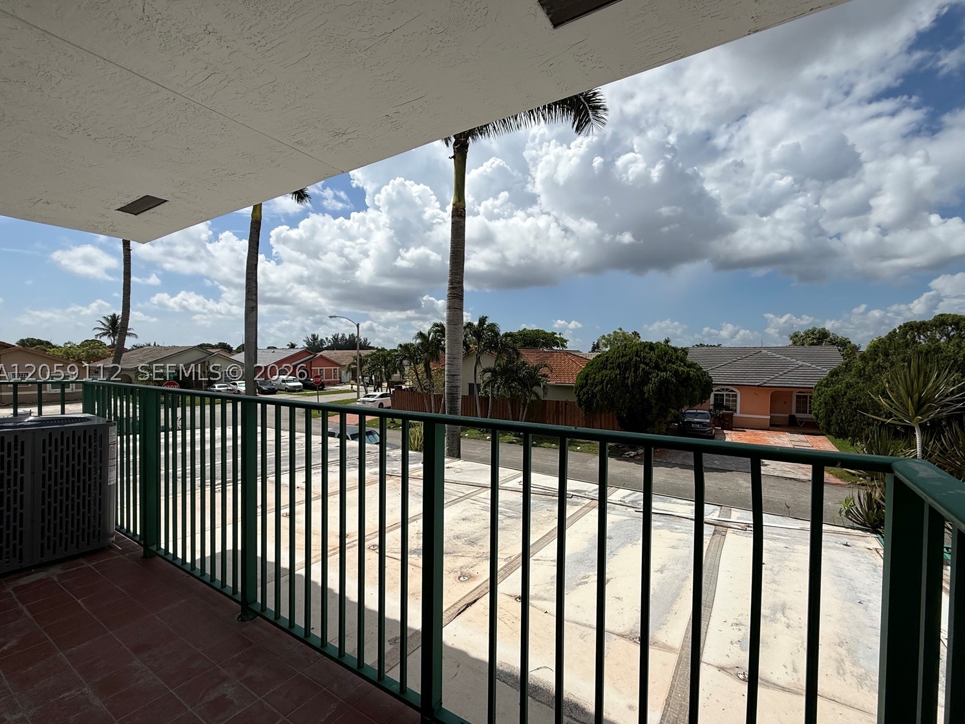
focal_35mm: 15
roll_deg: +0.1
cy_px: 372
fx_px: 418
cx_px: 506
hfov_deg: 98.1
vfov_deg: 81.7
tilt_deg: -1.7
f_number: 2.2
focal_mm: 2.22
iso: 50
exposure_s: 1/6173
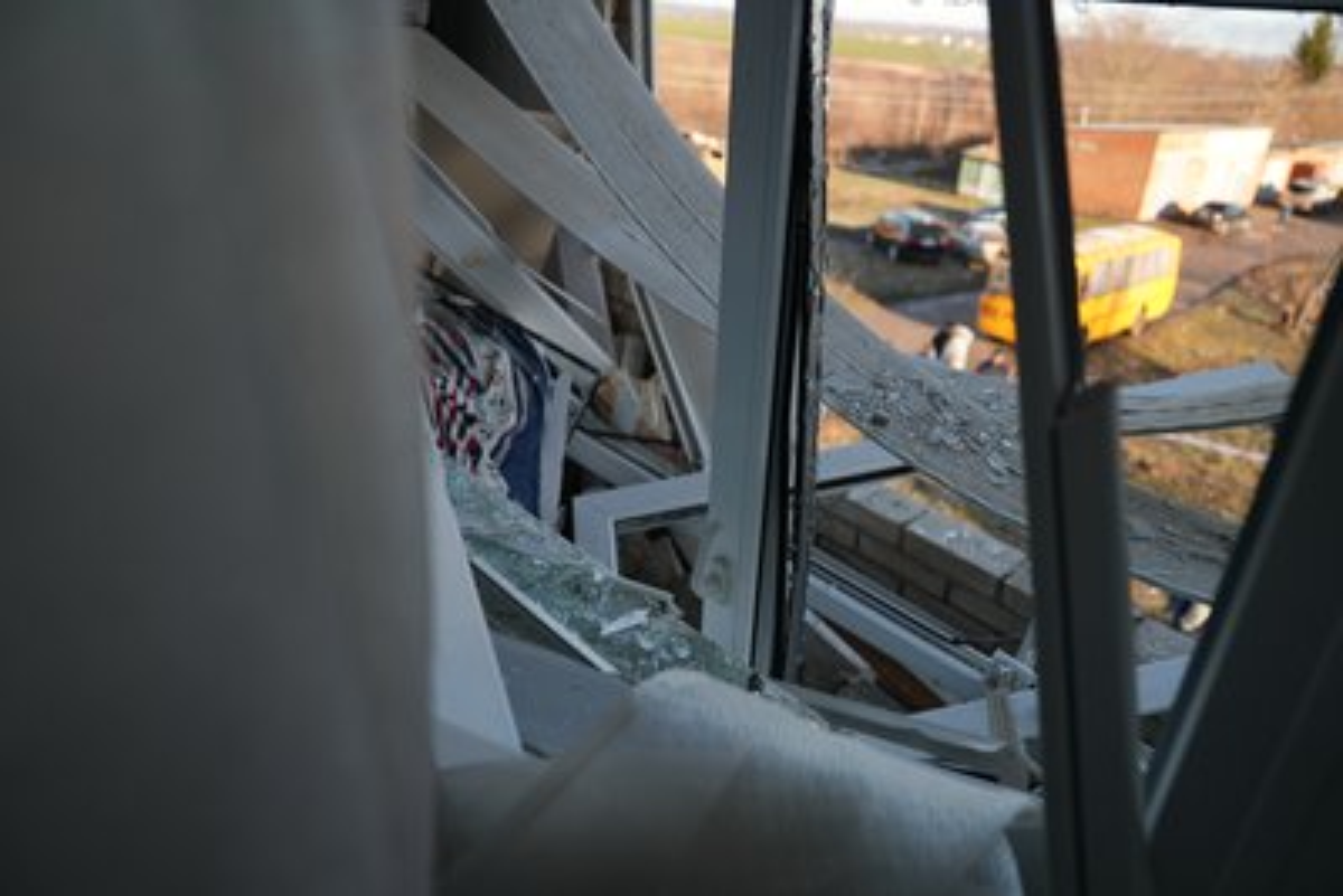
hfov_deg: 73.7
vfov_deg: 53.2
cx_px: 672
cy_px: 448
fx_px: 896
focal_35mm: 24
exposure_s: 1/160
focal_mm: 24
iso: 200
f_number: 2.8
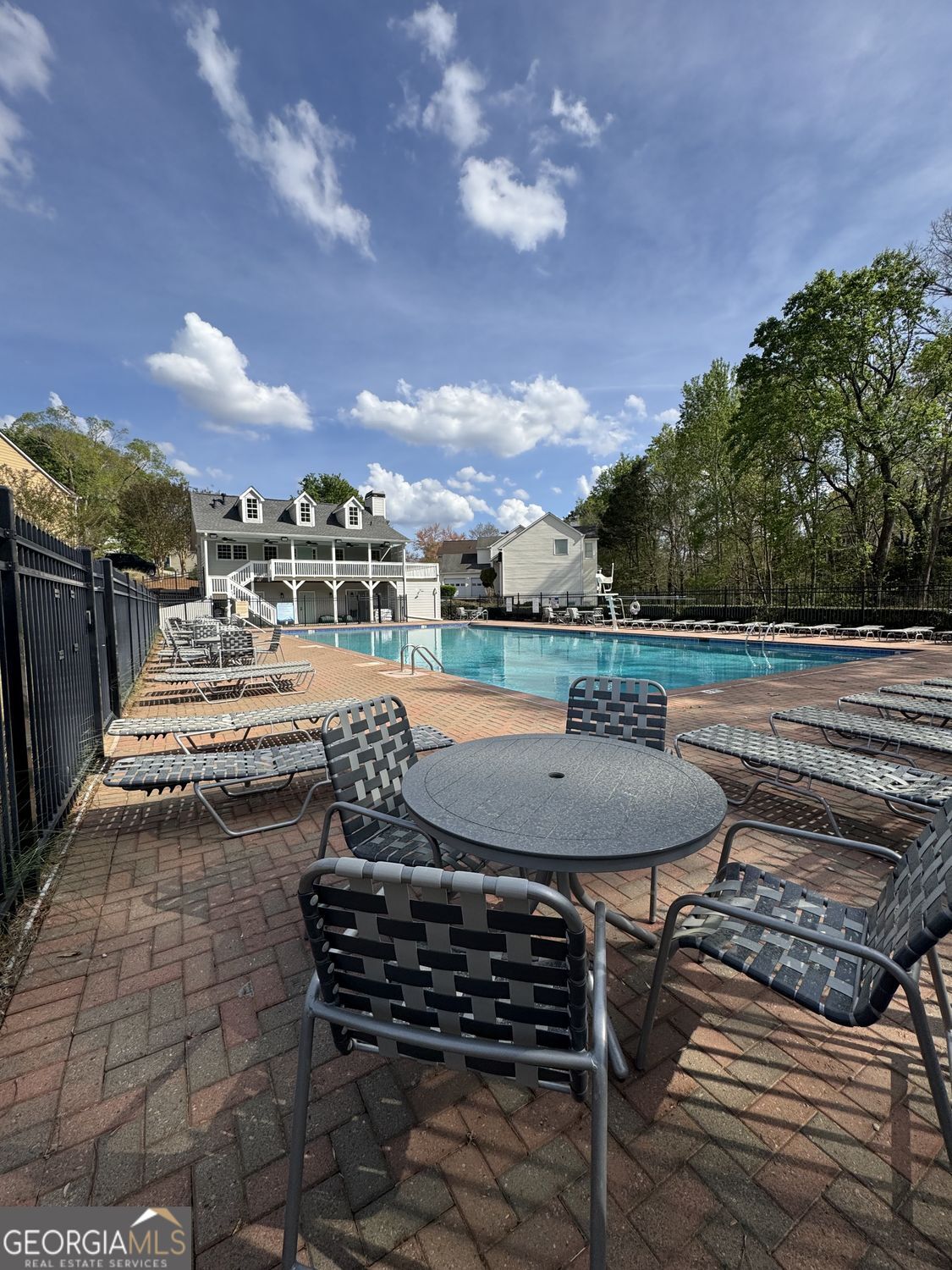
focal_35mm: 14
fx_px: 513
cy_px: 635
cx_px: 476
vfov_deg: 102.1
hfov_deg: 85.7
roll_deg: +1.5
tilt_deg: -3.9
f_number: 2.2
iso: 40
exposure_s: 1/2415
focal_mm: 2.22
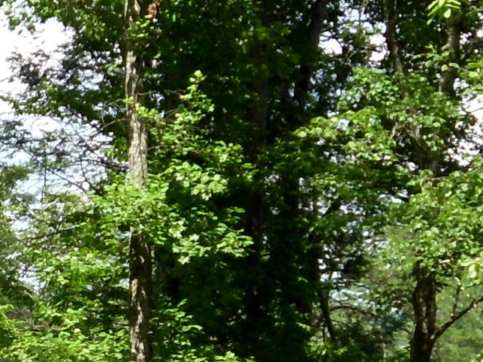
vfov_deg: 7.0
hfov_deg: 9.1
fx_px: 2930
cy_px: 399
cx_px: -275
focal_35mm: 210
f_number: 9.3
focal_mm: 8.08
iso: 100
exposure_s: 1/107
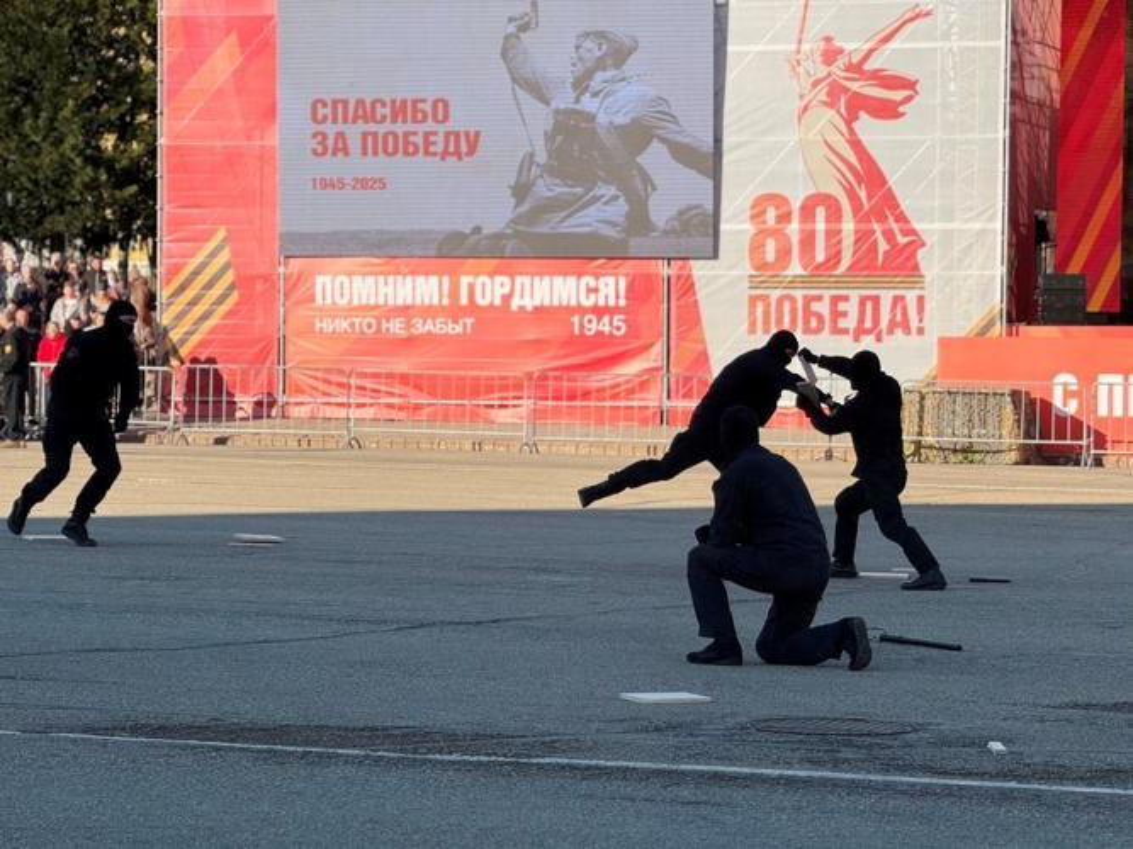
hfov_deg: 16.4
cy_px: 424
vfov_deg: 12.3
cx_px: 566
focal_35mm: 120
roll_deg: -0.1
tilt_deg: -1.4
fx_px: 3927
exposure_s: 1/1395
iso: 50
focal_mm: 15.66
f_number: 2.8
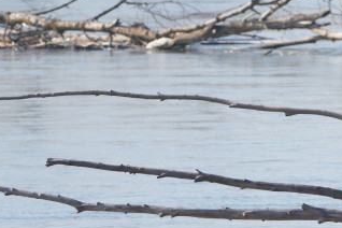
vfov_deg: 1.0
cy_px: 228
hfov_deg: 1.5
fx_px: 12862
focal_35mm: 1354
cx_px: 272
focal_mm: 405
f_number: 8
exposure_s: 1/250
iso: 160
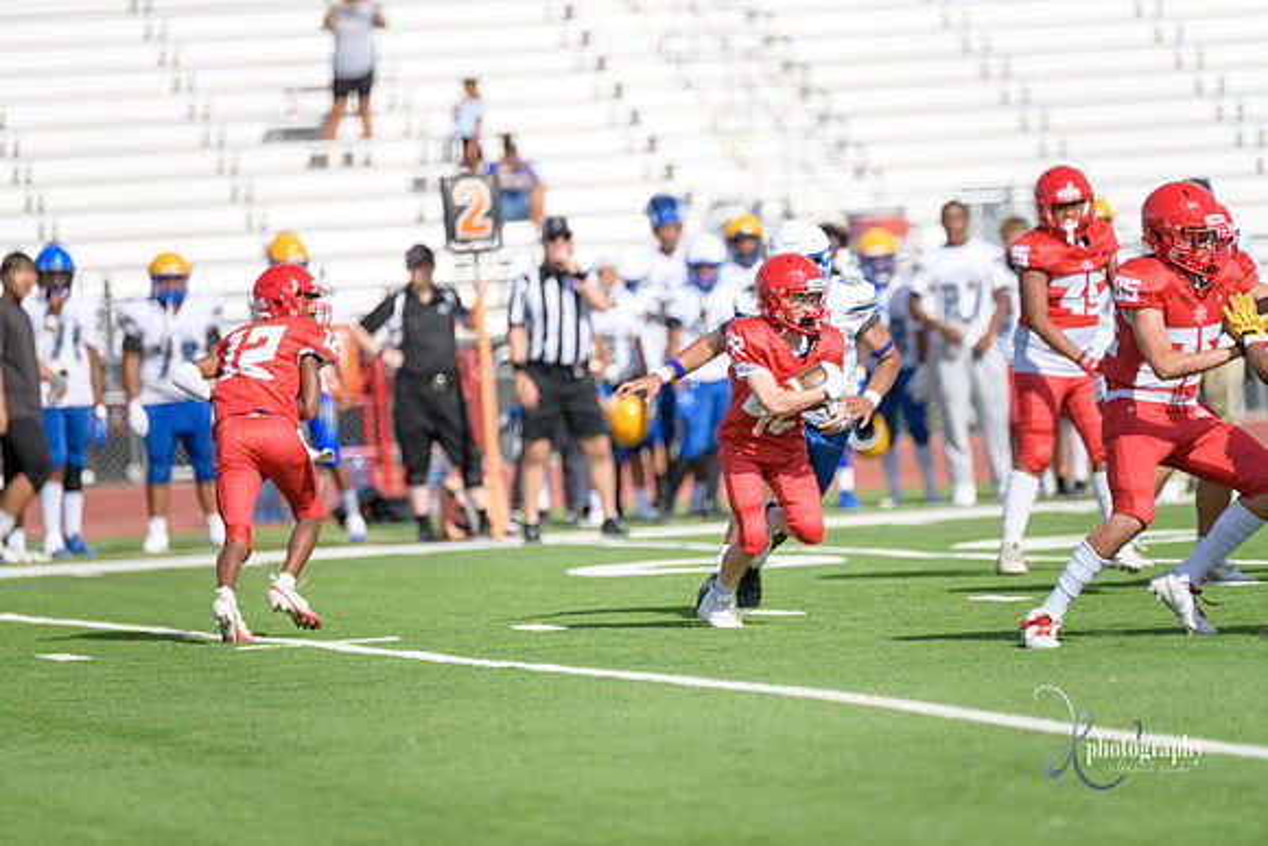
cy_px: 423
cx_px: 634
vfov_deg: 4.6
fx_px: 10569
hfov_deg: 6.9
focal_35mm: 300
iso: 200
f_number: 2.8
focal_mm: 300
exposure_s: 1/3200
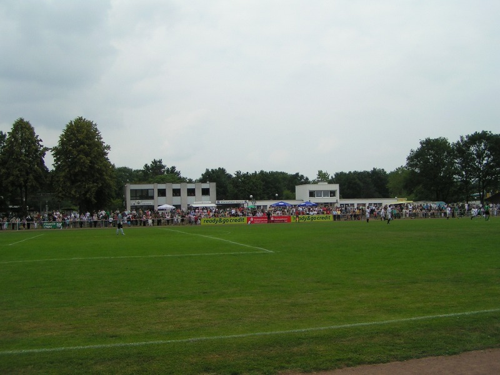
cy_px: 188
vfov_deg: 37.7
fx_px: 549
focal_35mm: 38
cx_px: 250
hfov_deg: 49.0
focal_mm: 5.8
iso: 50
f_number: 3.2
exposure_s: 1/1000
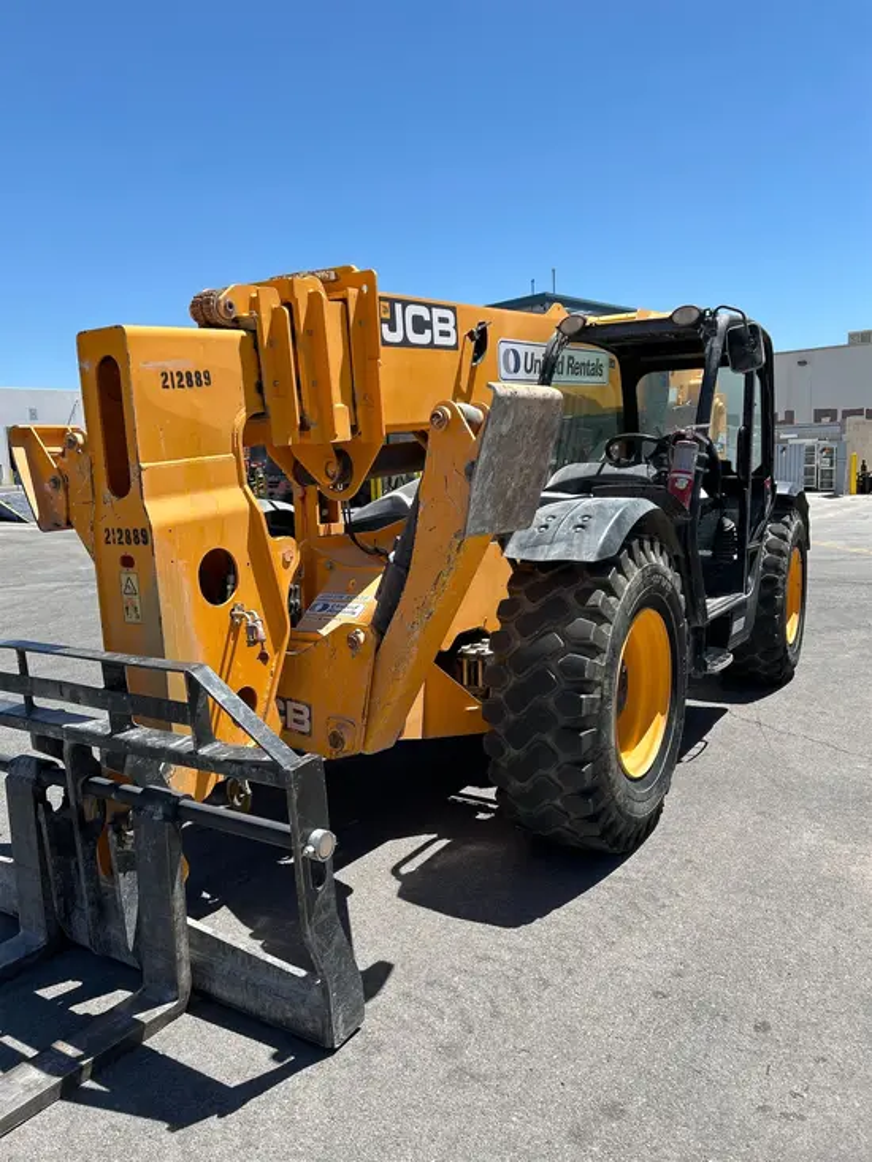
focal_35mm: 26
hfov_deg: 53.1
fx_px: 873
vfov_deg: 67.3
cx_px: 436
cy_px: 581
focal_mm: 5.7
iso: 50
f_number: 1.5
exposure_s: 1/3077
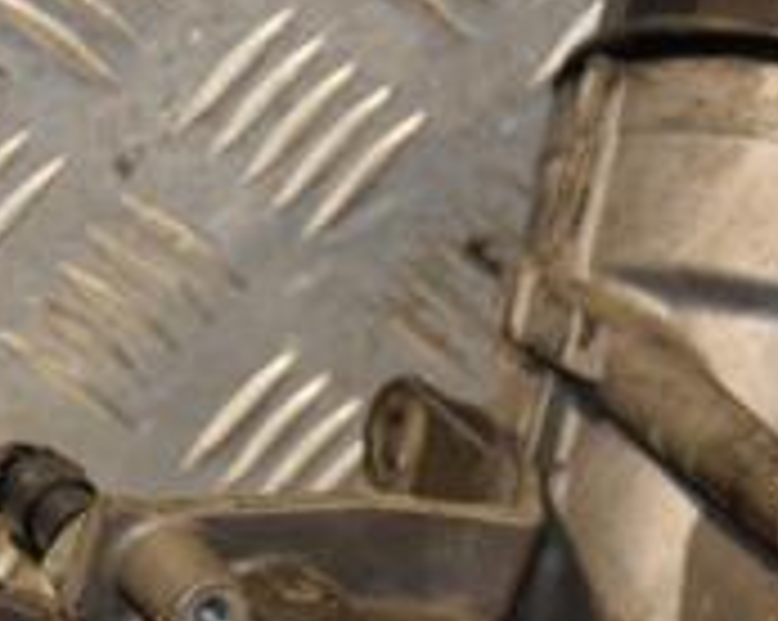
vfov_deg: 4.8
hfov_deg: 6.0
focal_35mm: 322
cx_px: 643
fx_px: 7406
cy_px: 657
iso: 800
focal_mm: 66
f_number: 5.3
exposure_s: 1/125
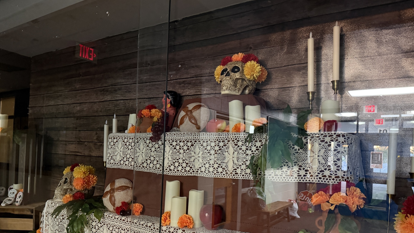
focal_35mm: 27
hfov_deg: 69.8
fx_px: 296
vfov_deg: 42.4
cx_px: 213
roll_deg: -2.7
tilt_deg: +0.0
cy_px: 152
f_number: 1.78
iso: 1000
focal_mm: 6.76
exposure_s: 1/31
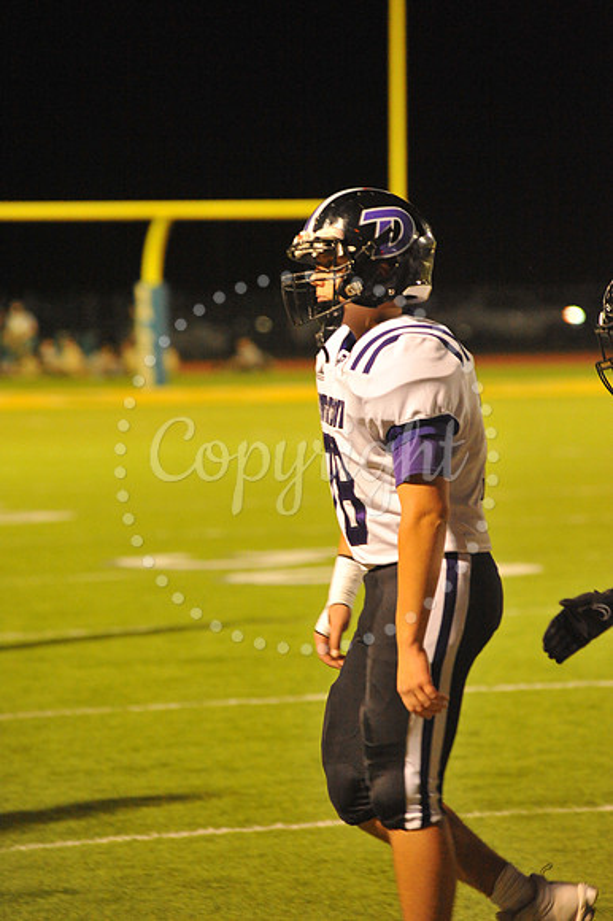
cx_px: 306
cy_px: 460
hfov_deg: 6.9
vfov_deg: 10.3
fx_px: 5114
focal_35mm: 200
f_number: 5
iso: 6400
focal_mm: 200
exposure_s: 1/200
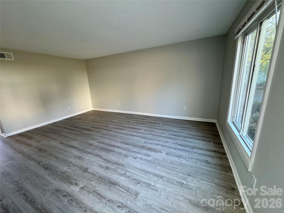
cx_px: 142
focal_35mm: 14
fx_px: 115
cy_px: 106
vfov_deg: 85.7
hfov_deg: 102.1
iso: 200
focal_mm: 2.22
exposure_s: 1/60
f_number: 2.2
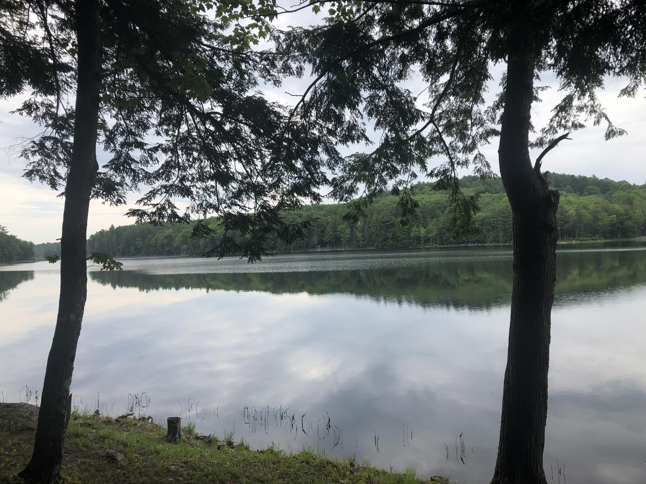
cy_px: 242
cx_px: 323
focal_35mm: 28
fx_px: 523
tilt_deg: +0.1
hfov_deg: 63.4
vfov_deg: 49.7
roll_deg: +1.1
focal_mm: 3.99
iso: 20
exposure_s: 1/639
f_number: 1.8
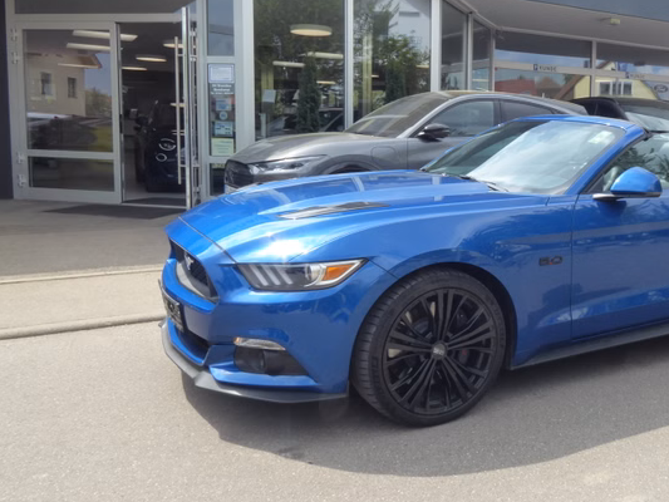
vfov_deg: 39.6
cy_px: 220
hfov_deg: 49.4
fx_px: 696
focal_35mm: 36
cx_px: 500
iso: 125
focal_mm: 4.3
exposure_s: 1/100
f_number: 7.1
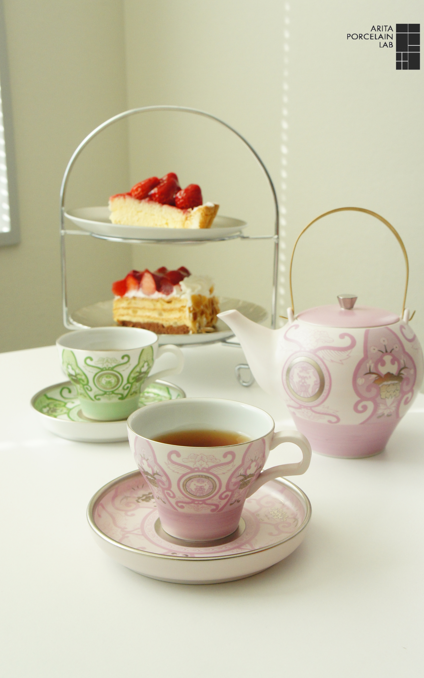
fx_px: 740
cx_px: 227
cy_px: 341
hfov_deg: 32.0
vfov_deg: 49.3
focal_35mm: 40
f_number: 7.1
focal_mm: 26
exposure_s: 1/125
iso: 1600
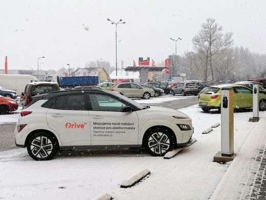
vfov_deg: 32.9
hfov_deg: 42.9
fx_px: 338
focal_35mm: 44
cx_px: 133
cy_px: 100
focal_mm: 5.3
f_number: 1.8
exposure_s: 1/476
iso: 50
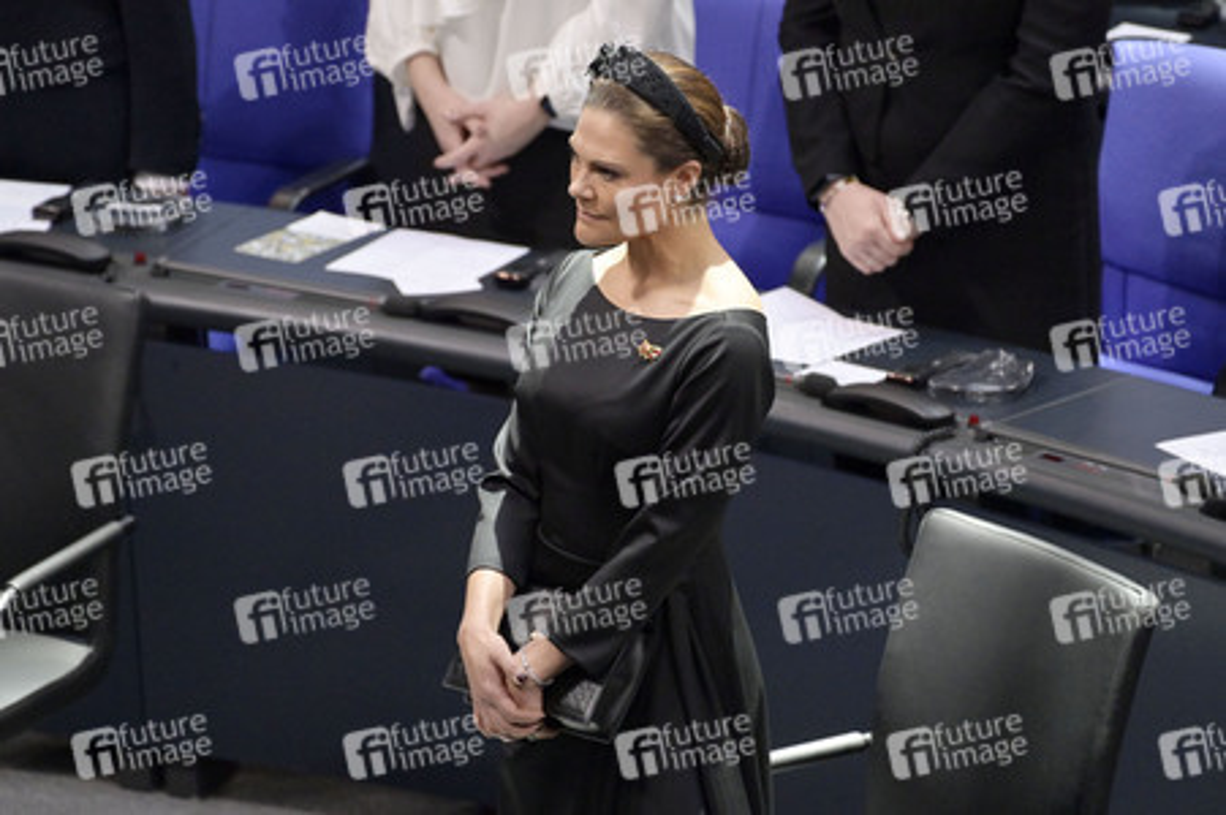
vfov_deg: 2.7
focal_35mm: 500
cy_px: 408
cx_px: 613
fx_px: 17015
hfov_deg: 4.1
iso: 8000
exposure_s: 1/500
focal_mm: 500
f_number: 5.6
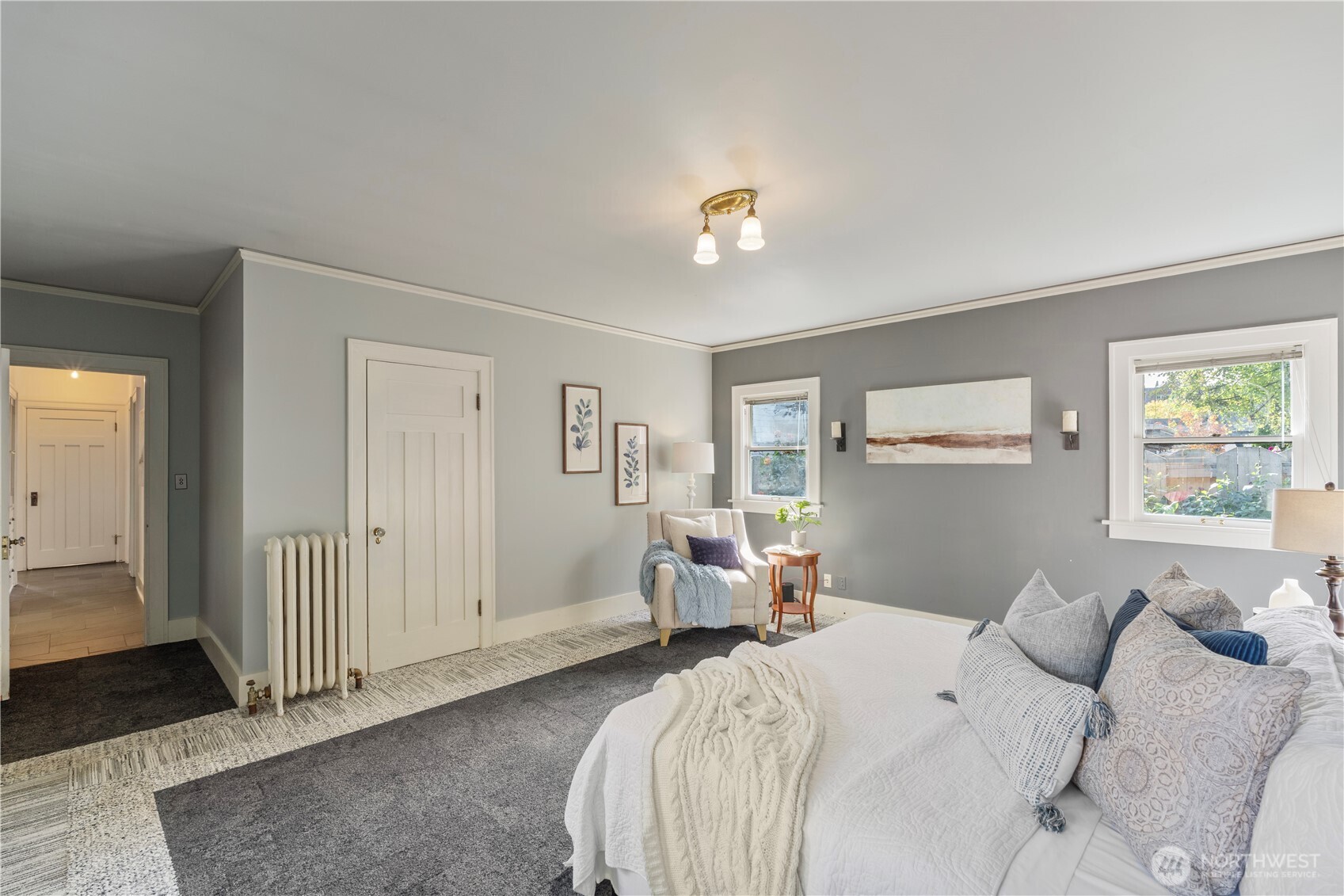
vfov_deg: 73.7
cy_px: 448
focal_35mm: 16
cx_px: 672
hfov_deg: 96.7
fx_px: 597
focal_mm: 16
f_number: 8
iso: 320
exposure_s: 1/5
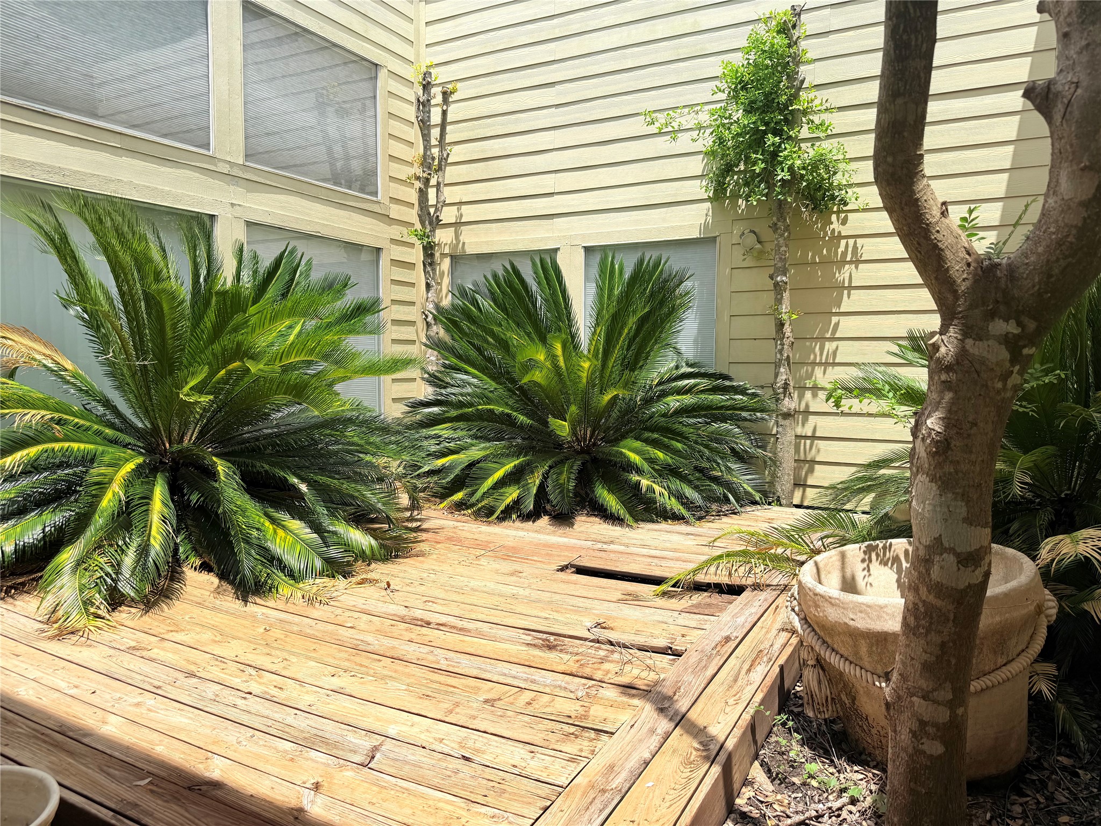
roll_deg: -1.0
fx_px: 763
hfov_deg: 71.6
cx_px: 550
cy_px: 413
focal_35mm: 24
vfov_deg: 56.8
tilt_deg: -4.4
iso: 80
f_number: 1.78
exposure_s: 1/4405
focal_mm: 6.76
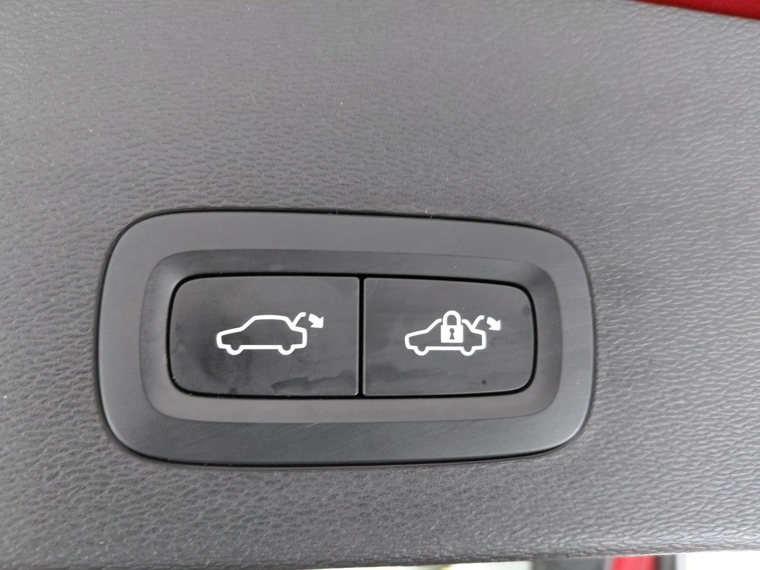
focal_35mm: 25
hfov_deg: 69.4
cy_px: 285
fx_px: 549
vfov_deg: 54.9
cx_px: 380
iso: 400
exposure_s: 1/25
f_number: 1.8
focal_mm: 4.69
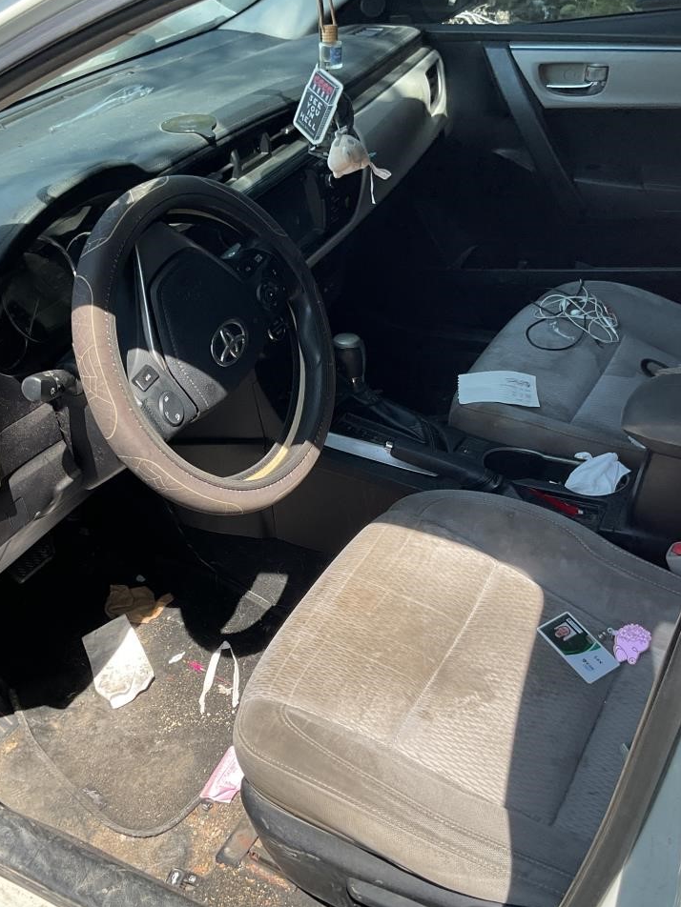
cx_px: 255
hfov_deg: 36.6
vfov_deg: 47.9
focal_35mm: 39
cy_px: 453
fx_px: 1023
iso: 16
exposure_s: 1/439
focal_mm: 3
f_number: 1.8
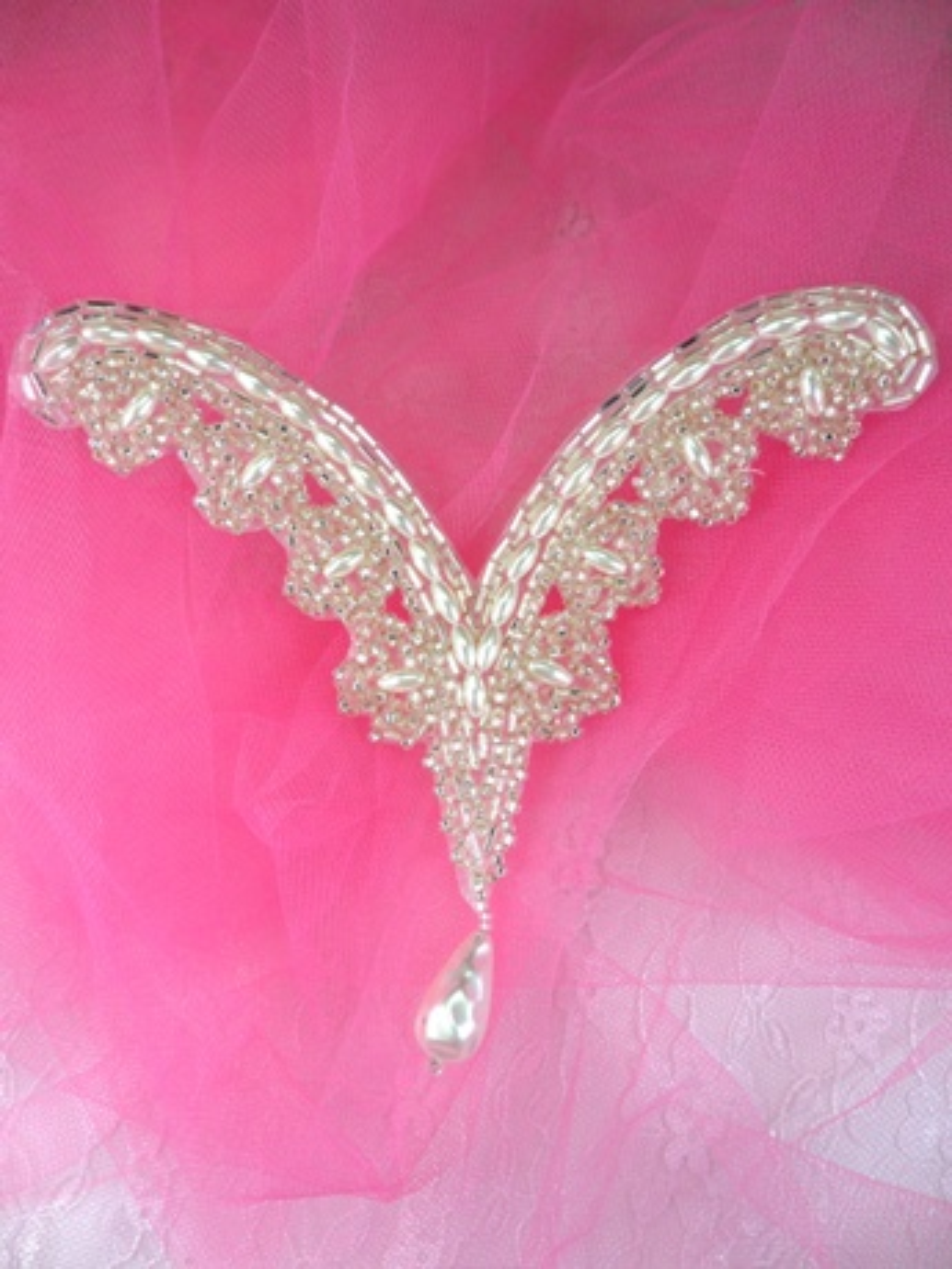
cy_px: 634
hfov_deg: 51.4
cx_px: 476
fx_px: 990
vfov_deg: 65.3
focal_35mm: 27
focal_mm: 4.9
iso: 80
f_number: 3.5
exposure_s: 1/350
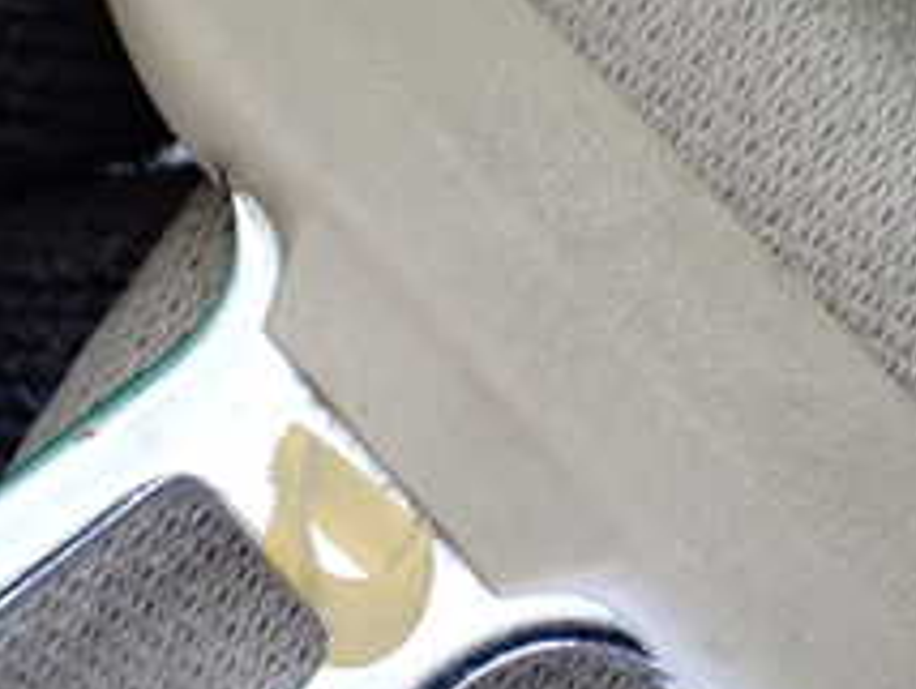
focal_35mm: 84
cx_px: 454
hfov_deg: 23.3
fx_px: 2225
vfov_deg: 17.6
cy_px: 304
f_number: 2.3
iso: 800
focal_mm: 5.4
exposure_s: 1/125
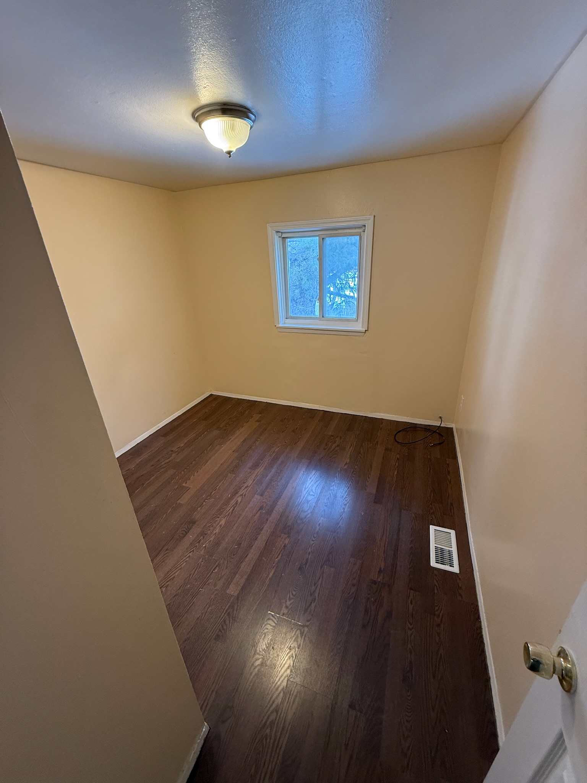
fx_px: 317
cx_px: 294
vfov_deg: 102.1
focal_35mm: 14
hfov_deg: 85.7
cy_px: 392
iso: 250
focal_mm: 2.22
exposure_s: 1/60
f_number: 2.2
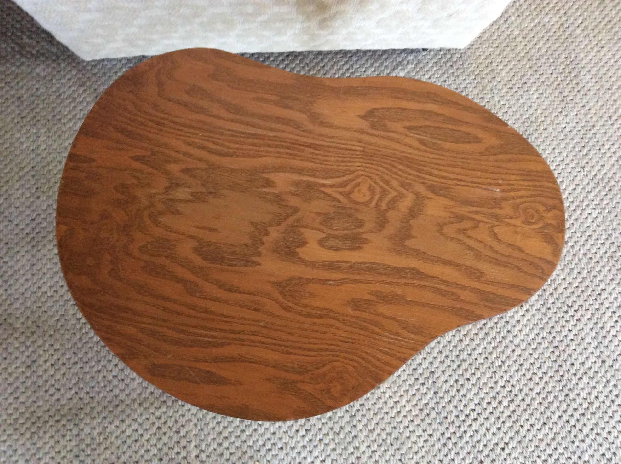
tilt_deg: -75.9
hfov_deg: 56.9
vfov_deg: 44.1
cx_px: 310
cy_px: 232
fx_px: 573
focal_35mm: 32
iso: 200
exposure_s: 1/25
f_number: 2.4
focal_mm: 3.3
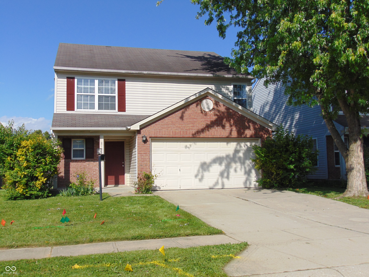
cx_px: 184
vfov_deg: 36.8
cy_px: 138
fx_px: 416
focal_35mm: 39
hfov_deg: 47.9
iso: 80
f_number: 8.5
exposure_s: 1/250
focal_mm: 6.9
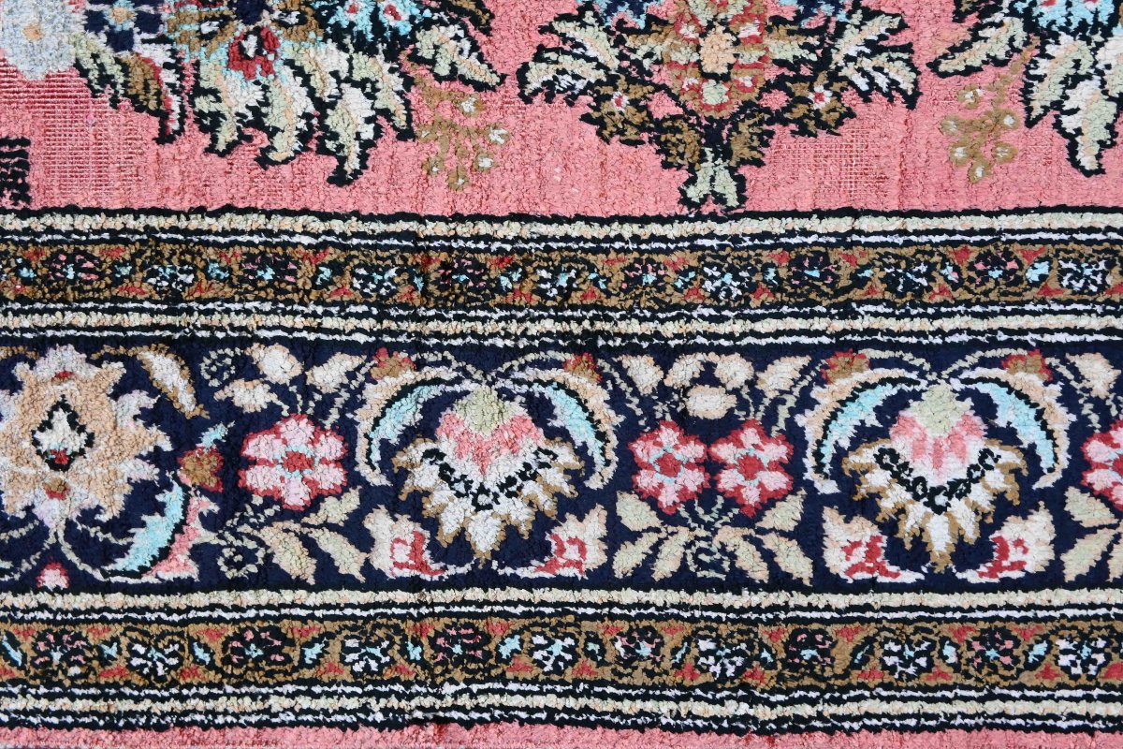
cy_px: 374
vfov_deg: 18.2
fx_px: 2339
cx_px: 562
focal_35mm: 75
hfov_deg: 27.0
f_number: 6.3
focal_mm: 50
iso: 500
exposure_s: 1/80
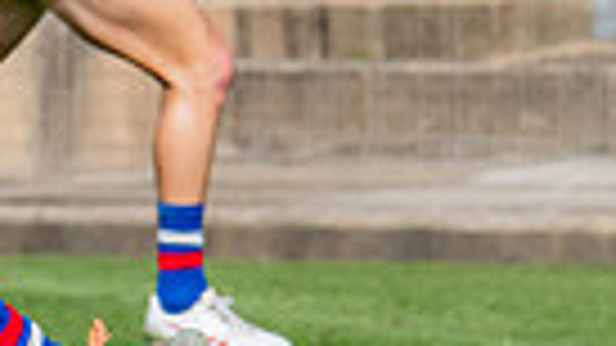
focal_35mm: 2087
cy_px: -151
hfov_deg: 1.0
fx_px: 34082
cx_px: -593
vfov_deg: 0.6
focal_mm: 290
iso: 800
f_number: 14
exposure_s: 1/1600
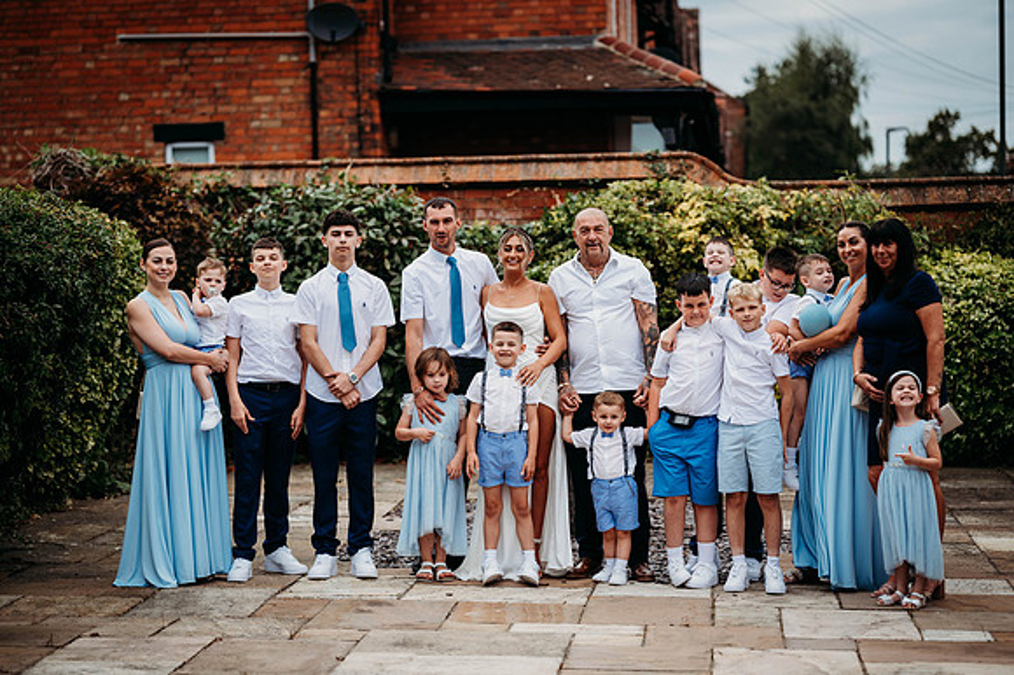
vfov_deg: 16.1
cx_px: 507
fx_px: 2393
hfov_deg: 23.9
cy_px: 338
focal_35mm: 85
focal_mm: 85
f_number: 2.2
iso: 100
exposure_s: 1/1250
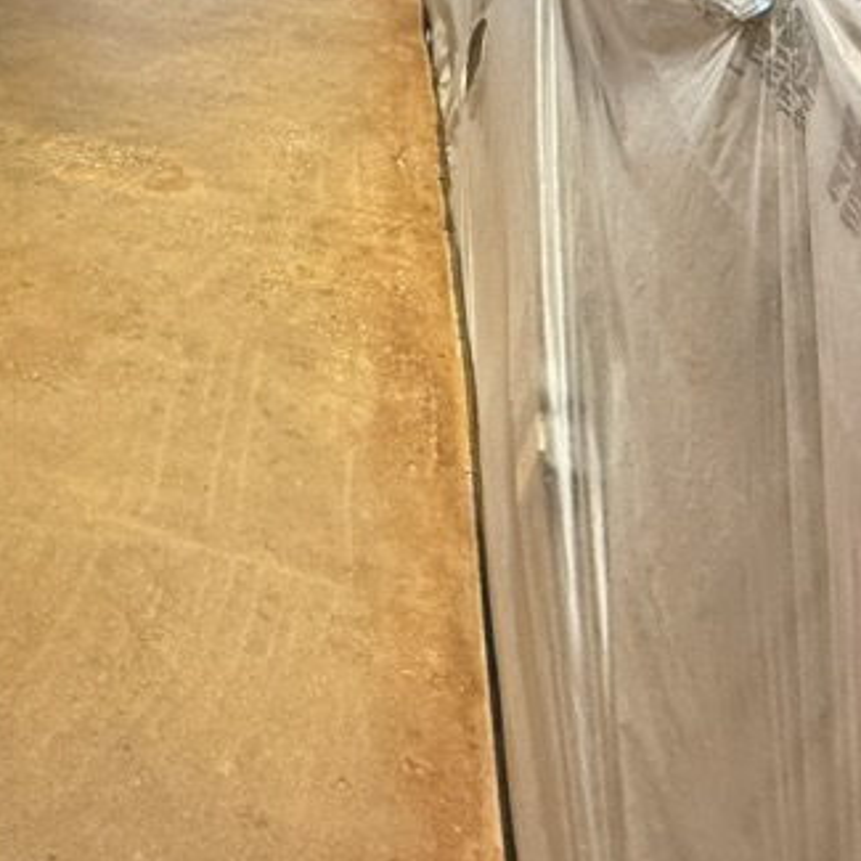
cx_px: -199
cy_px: 146
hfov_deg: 33.7
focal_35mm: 39
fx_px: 1097
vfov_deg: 40.7
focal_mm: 2.22
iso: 400
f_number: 2.2
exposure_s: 1/60
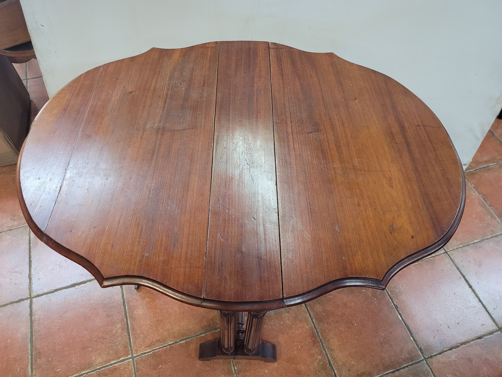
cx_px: 251
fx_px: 377
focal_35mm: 26
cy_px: 188
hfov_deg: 67.3
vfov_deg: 53.1
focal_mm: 5.4
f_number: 1.8
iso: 320
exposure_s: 1/50
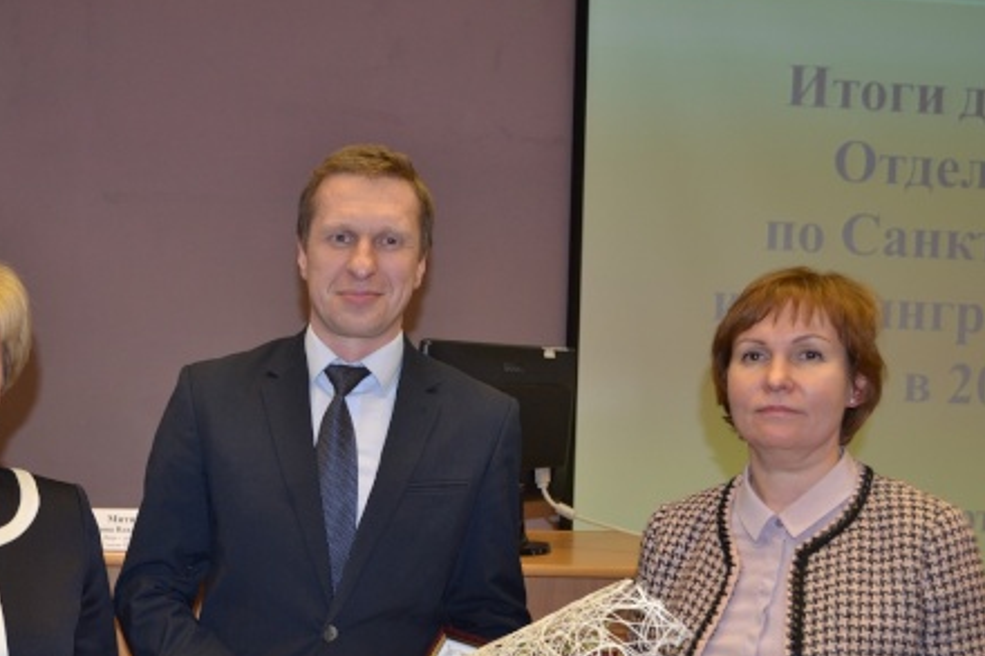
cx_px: 334
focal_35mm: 45
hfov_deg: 43.1
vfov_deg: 29.7
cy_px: 421
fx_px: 1231
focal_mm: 22
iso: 400
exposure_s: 1/30
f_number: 4
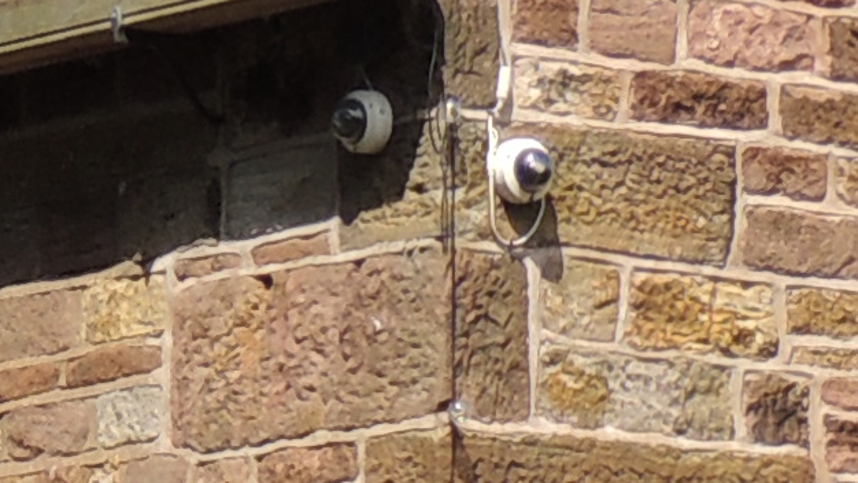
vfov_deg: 3.0
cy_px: 918
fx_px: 9122
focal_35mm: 401
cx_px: -669
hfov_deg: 5.3
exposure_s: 1/640
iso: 100
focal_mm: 8.9
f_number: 3.6
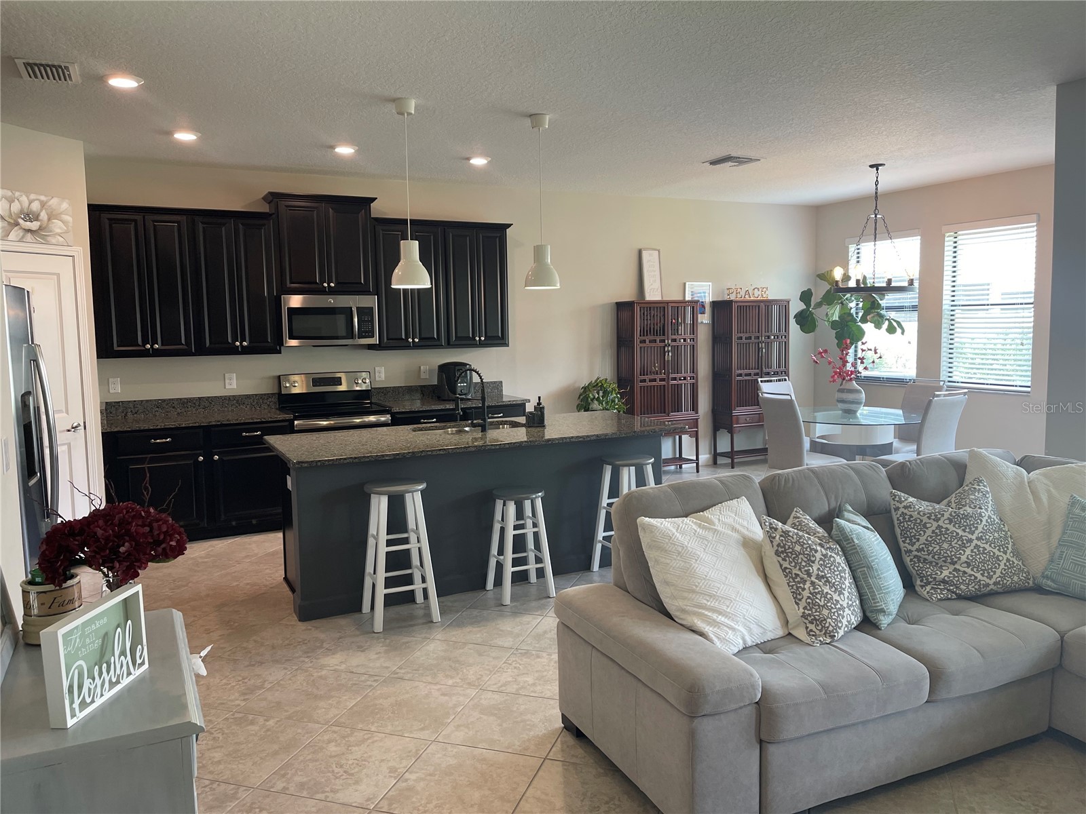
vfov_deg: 54.9
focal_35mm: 25
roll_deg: +1.0
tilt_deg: -6.8
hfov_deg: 69.4
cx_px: 543
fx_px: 784
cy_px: 407
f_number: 1.6
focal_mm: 5.1
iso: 80
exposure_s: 1/60
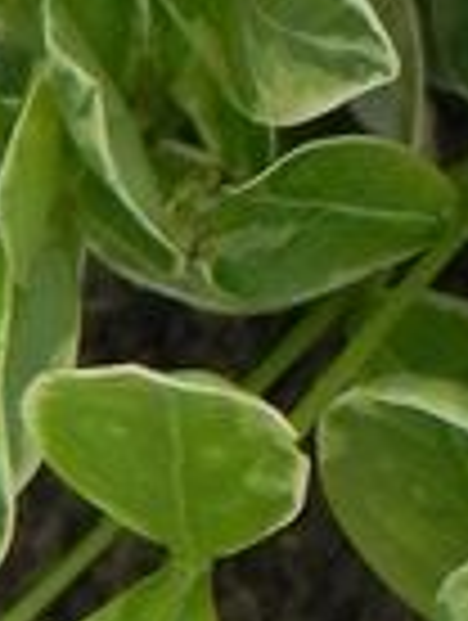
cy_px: -580
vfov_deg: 9.7
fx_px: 3432
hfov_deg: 7.2
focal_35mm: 191
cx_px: 1210
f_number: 4
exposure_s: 1/160
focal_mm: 5.9
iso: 200
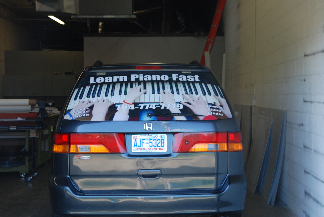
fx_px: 541
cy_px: 108
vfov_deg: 22.7
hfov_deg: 33.4
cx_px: 162
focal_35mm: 60
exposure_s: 1/80
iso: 200
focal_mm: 40
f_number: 4.8
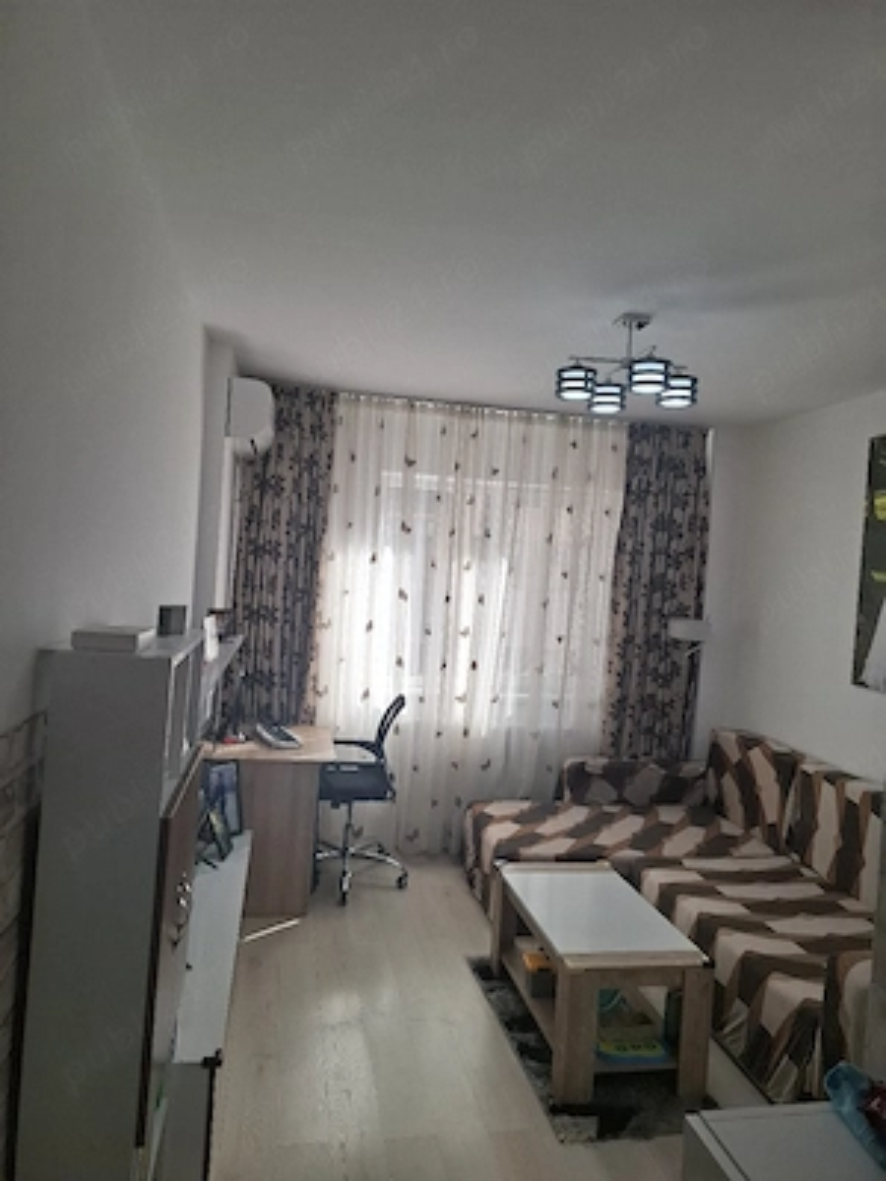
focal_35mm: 23
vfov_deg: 73.9
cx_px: 443
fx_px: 785
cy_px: 590
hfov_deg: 58.9
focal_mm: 5.54
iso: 50
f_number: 1.8
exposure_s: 1/200
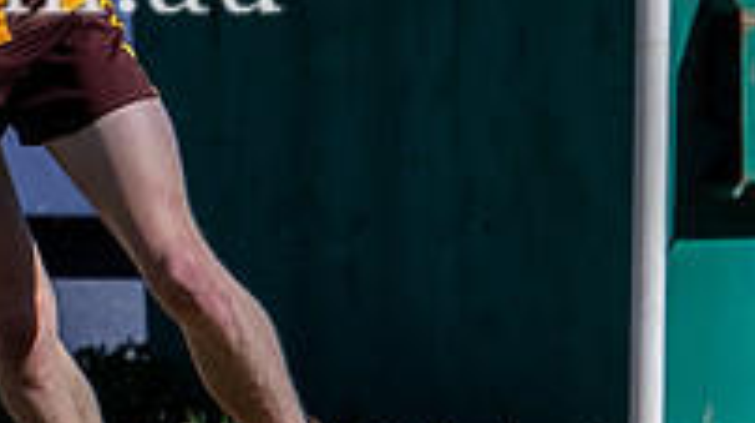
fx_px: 51602
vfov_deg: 0.5
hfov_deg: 0.8
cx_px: 238
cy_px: 41
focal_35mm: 2581
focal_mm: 200
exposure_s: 1/1250
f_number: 4.5
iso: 140
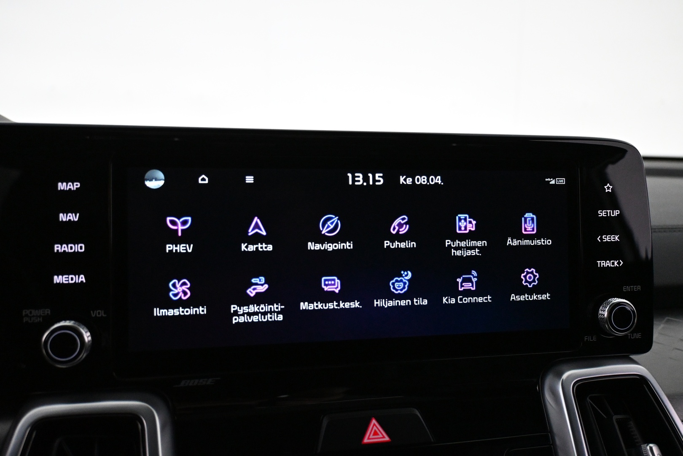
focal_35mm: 29
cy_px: 228
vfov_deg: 44.6
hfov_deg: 63.2
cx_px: 342
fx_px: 555
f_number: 3.8
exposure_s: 1/160
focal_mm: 19.5
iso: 4000
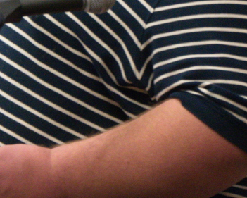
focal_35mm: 347
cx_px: -37
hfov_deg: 5.6
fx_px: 2537
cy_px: -70
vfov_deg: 4.4
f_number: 5.2
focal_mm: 61
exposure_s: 1/80
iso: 3200
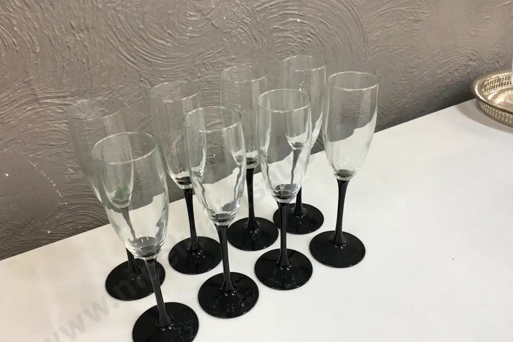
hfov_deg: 60.3
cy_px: 196
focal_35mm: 31
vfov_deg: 42.2
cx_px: 250
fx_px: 442
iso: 40
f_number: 2.2
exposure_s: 1/17
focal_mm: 4.15
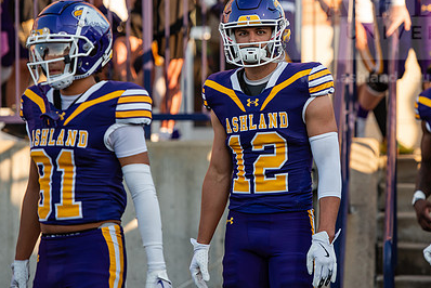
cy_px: 100
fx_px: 3055
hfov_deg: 8.1
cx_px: 250
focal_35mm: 255
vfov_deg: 5.4
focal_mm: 175
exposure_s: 1/800
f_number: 3.2
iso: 250
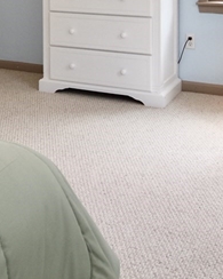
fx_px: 487
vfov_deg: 28.6
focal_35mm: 59
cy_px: -38
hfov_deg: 25.2
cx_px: 32
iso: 360
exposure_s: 1/60
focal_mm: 10
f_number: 4
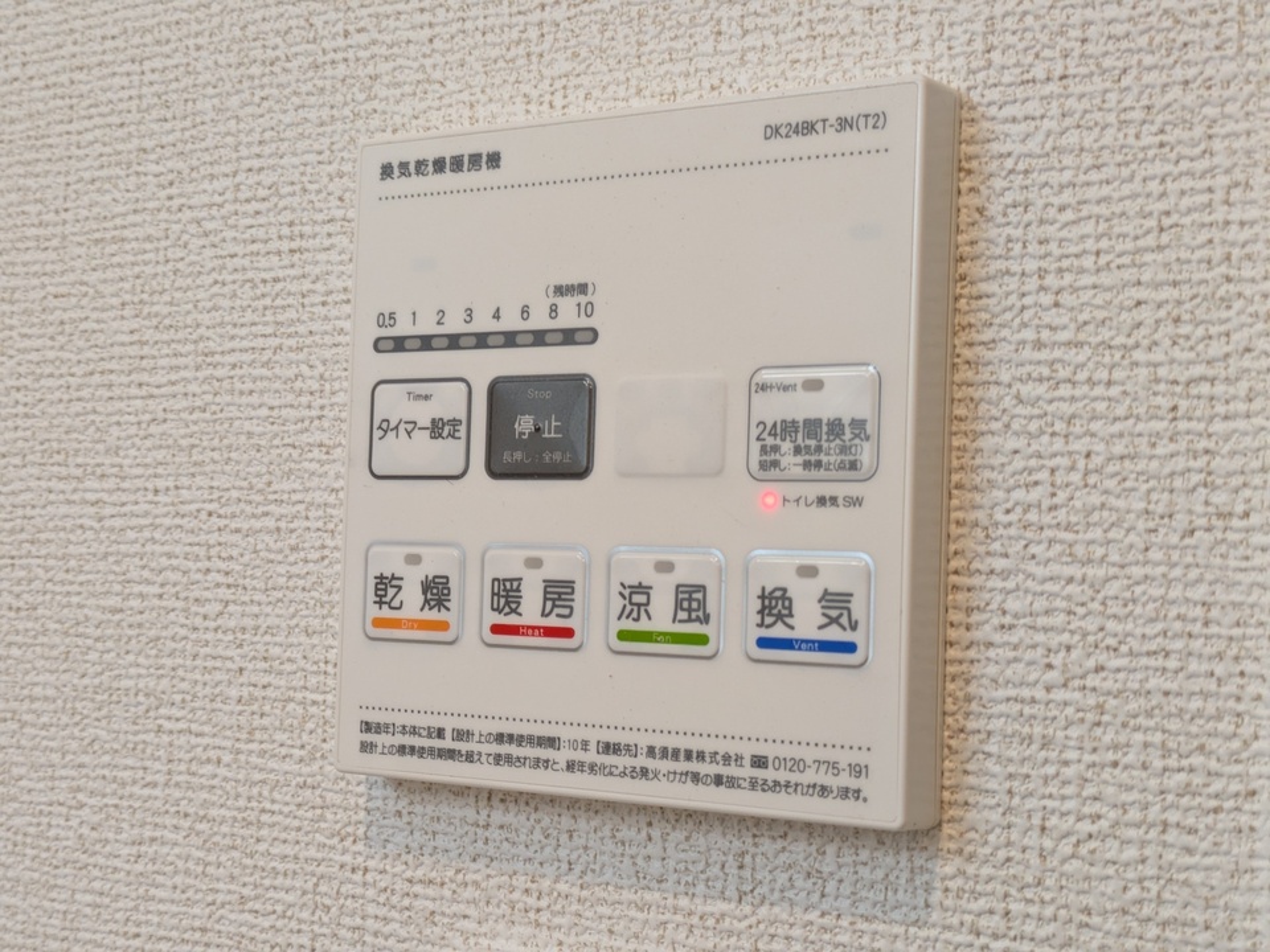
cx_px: 635
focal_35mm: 51
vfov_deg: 28.6
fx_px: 1871
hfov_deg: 37.5
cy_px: 476
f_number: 1.89
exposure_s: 1/33.3
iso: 92
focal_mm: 5.43
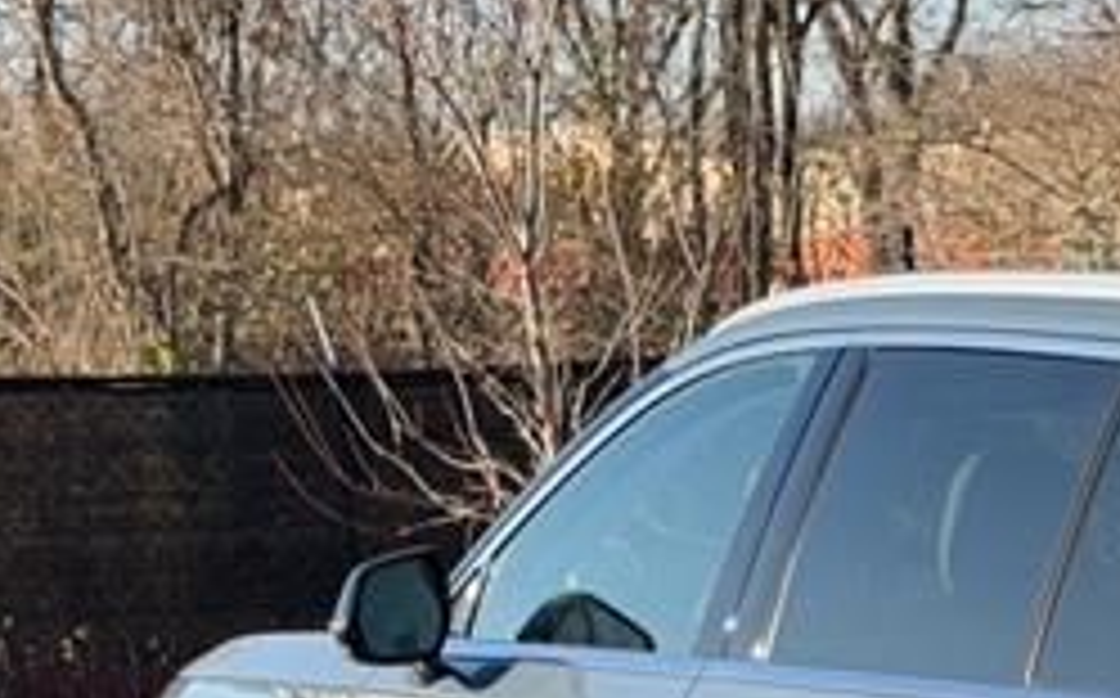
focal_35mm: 131
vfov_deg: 9.8
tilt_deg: -9.5
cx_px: 1349
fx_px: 3994
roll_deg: +3.1
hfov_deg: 15.4
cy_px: 959
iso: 64
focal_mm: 6.76
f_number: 1.78
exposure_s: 1/1575
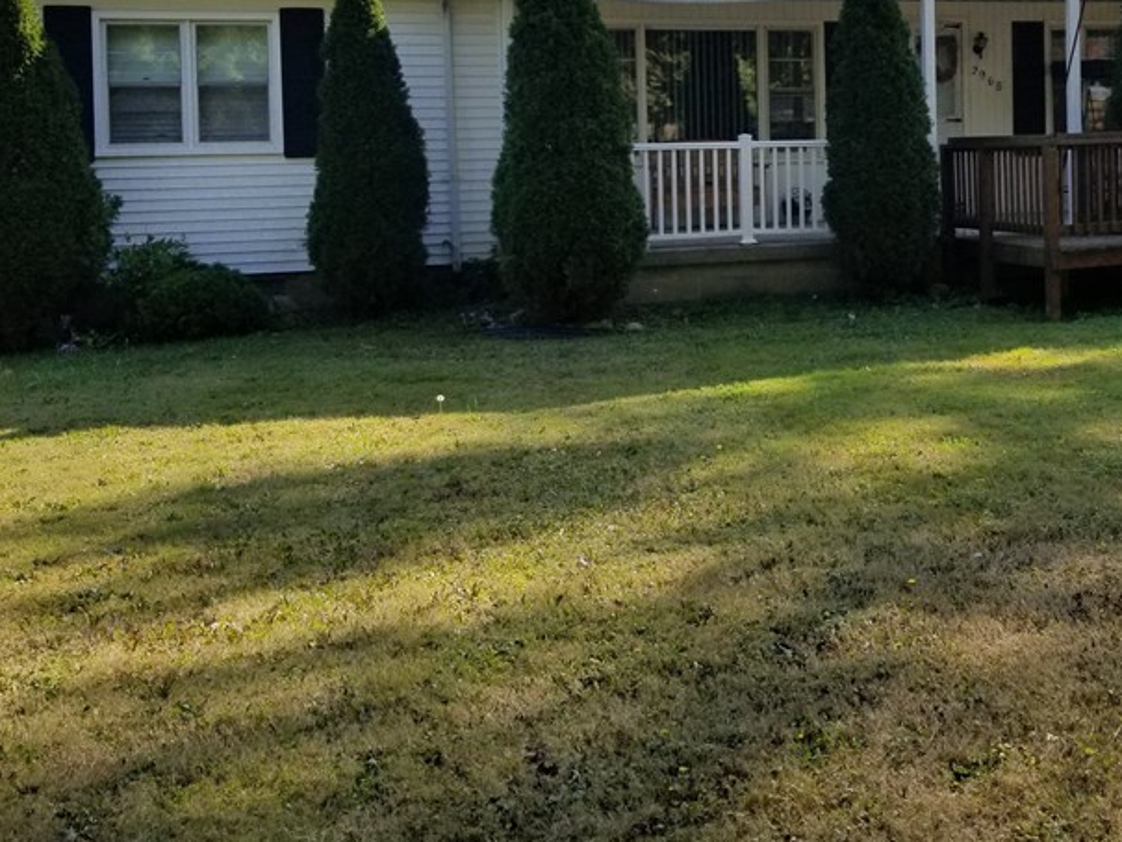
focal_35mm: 44
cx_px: 809
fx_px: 1426
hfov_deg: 41.9
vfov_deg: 32.2
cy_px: 195
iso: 50
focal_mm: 4.3
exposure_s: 1/1517
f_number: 1.7
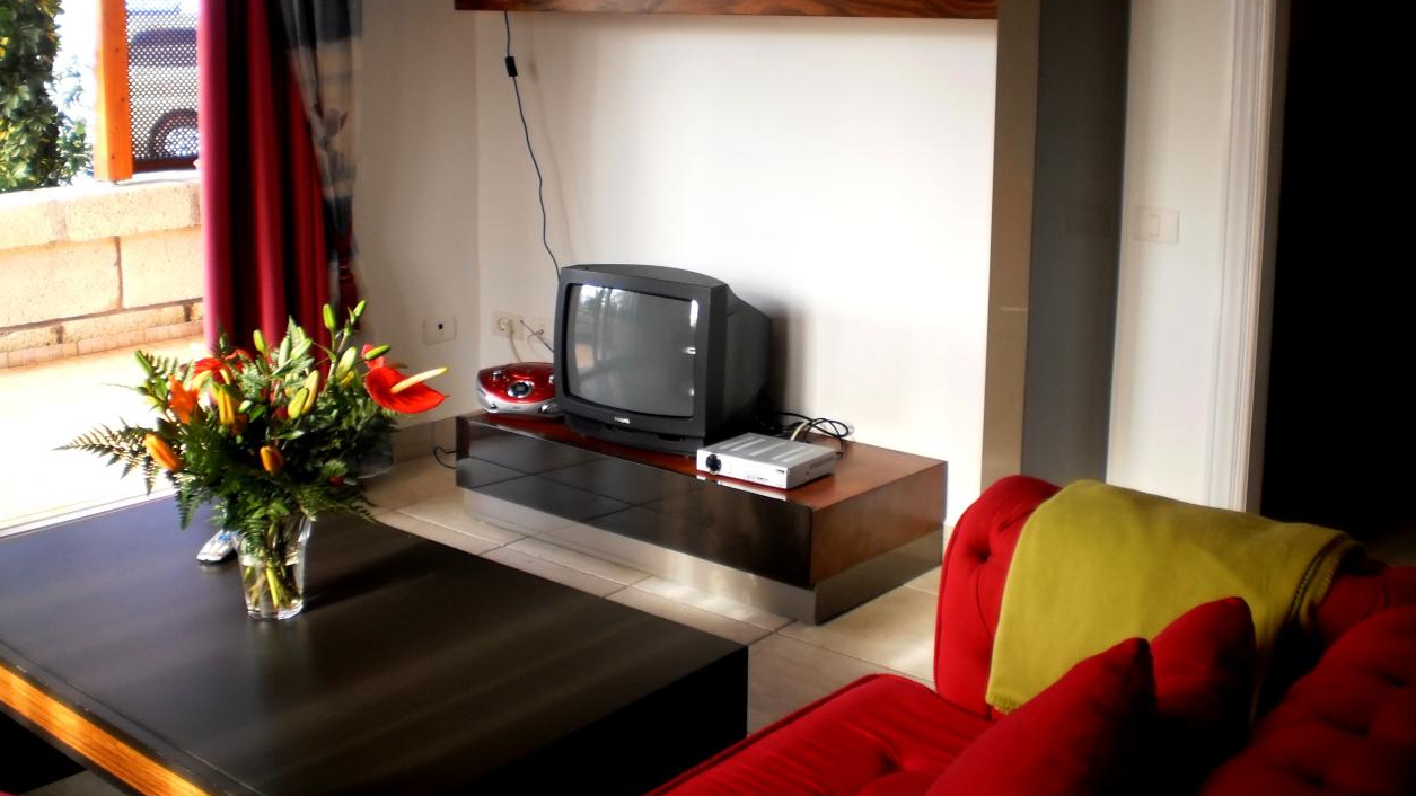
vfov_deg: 29.5
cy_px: 260
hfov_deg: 50.5
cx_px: 697
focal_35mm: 40
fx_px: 1502
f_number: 3.1
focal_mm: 6.3
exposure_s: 1/40
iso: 100
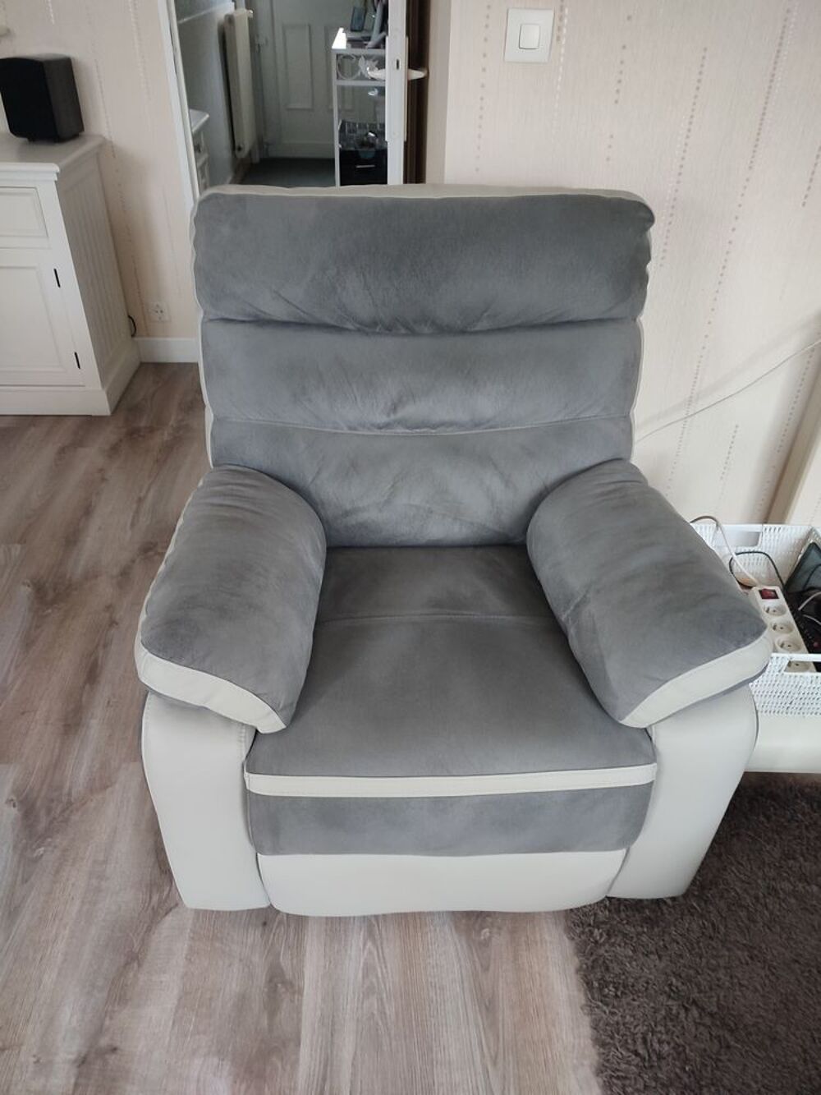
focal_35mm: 25
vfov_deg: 69.4
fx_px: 790
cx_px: 410
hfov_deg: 54.9
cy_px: 548
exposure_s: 1/20
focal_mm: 6.04
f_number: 1.9
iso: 1121
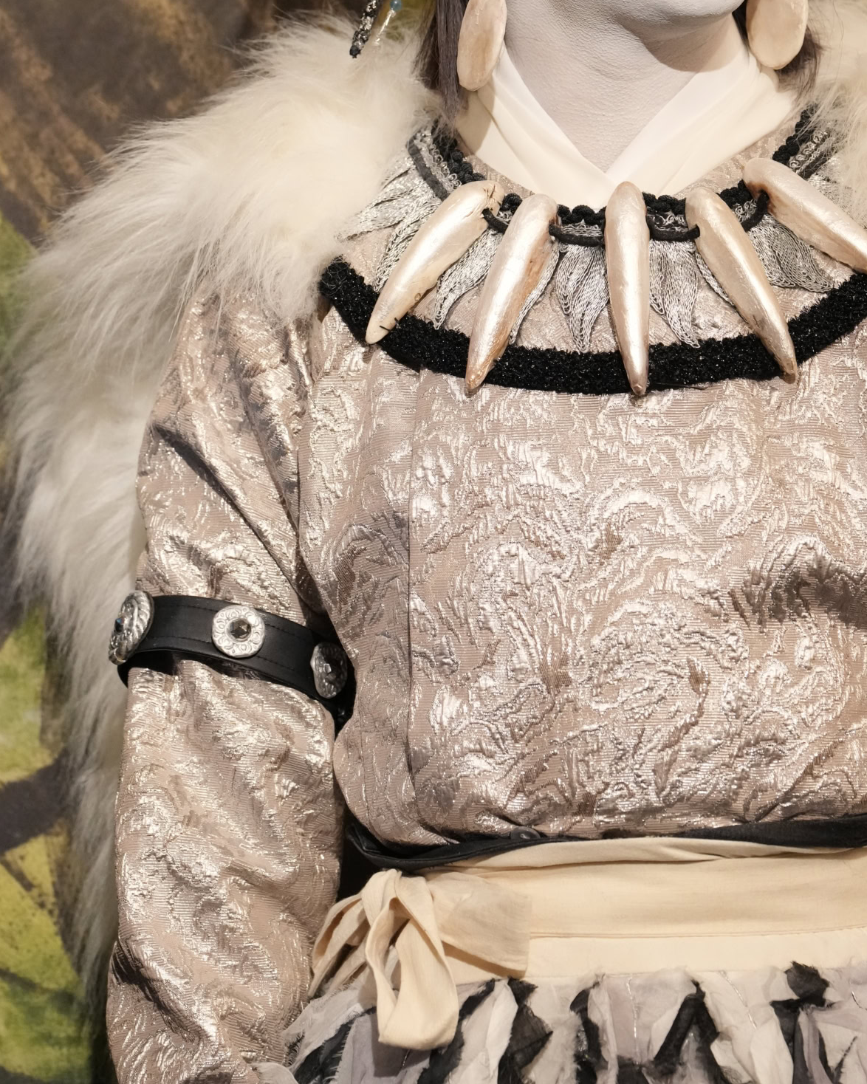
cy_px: 193
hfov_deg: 7.6
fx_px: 6513
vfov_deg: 9.5
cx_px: 588
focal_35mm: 203
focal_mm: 124
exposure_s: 1/320
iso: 5000
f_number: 4.5
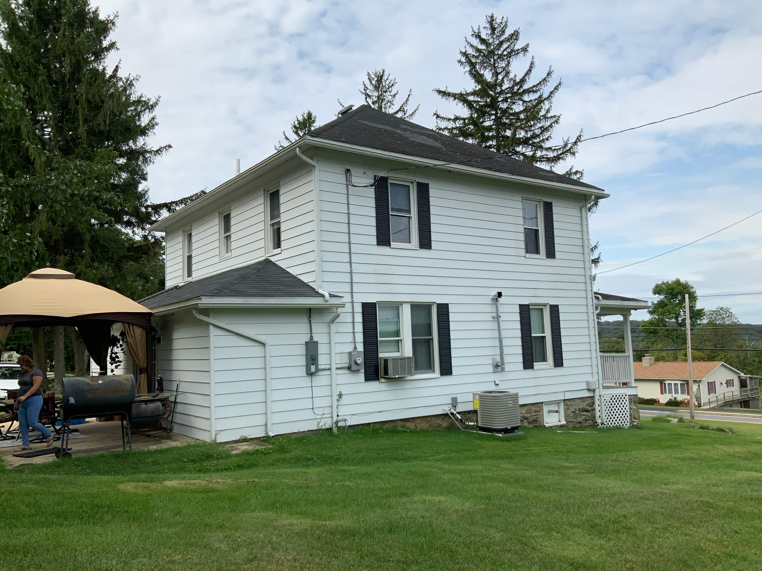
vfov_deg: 48.2
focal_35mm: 29
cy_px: 286
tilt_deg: +5.0
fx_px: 638
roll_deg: +2.6
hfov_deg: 61.7
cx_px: 381
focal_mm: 3
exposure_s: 1/1984
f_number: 1.8
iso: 20
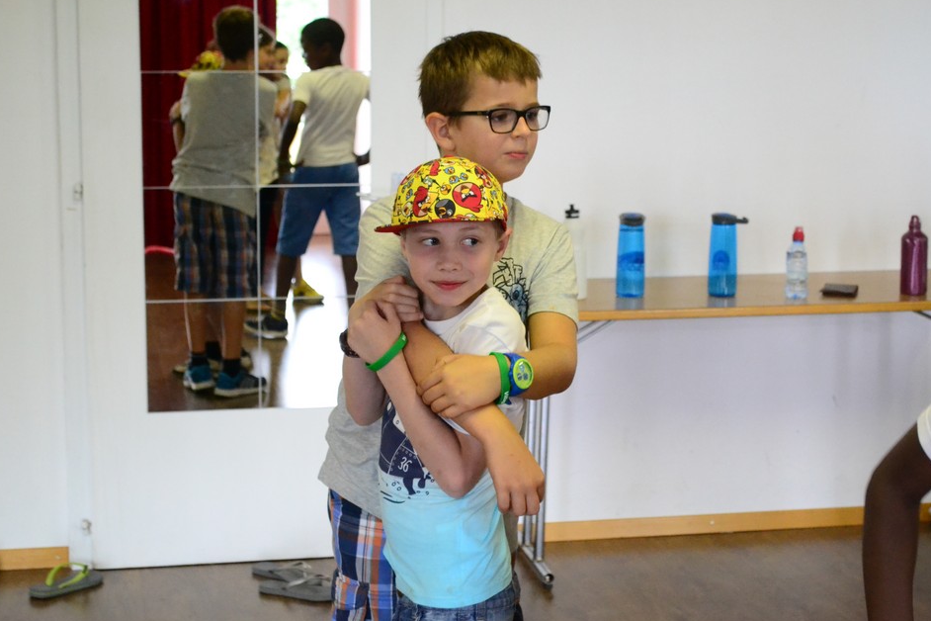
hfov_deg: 27.0
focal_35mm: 75
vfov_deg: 18.2
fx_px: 1939
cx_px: 493
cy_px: 299
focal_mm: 46
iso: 3200
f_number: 5.3
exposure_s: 1/80
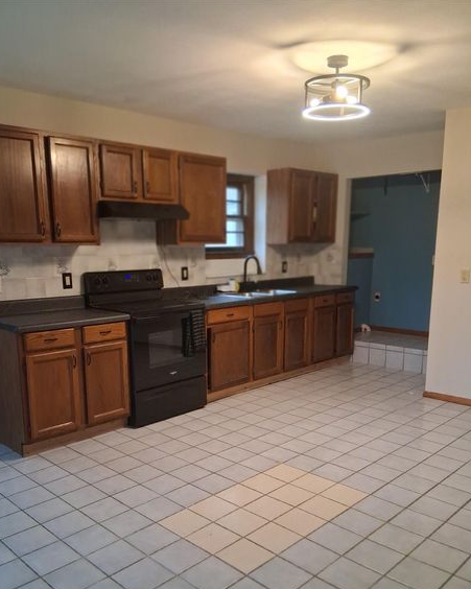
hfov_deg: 48.4
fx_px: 523
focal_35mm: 30
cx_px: 216
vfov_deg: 58.4
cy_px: 346
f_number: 1.8
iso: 400
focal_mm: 3.98
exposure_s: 1/60
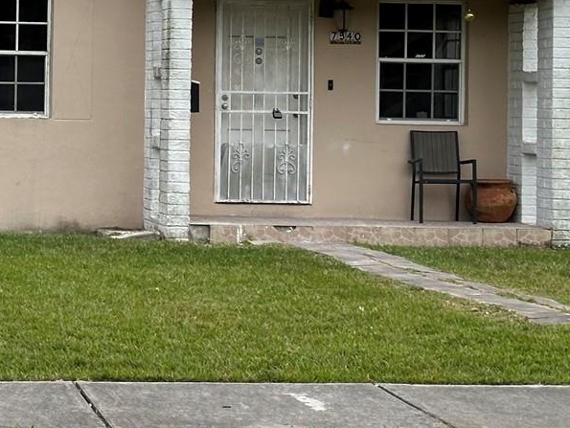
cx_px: -34
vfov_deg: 11.4
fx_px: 2125
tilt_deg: +1.1
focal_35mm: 129
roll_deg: -1.1
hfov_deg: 14.9
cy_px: 42
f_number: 1.78
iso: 50
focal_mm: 6.86
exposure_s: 1/185
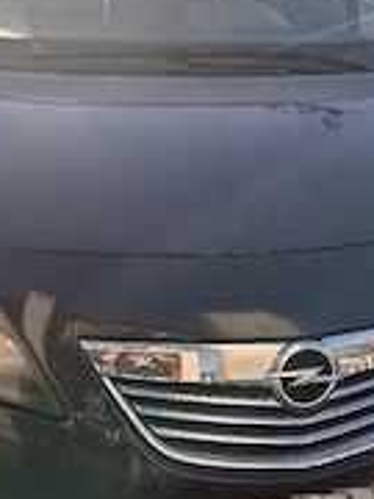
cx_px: 205
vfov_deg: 37.3
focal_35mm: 51
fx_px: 735
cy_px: 313
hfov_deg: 28.5
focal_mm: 5.54
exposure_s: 1/909
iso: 50
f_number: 1.8
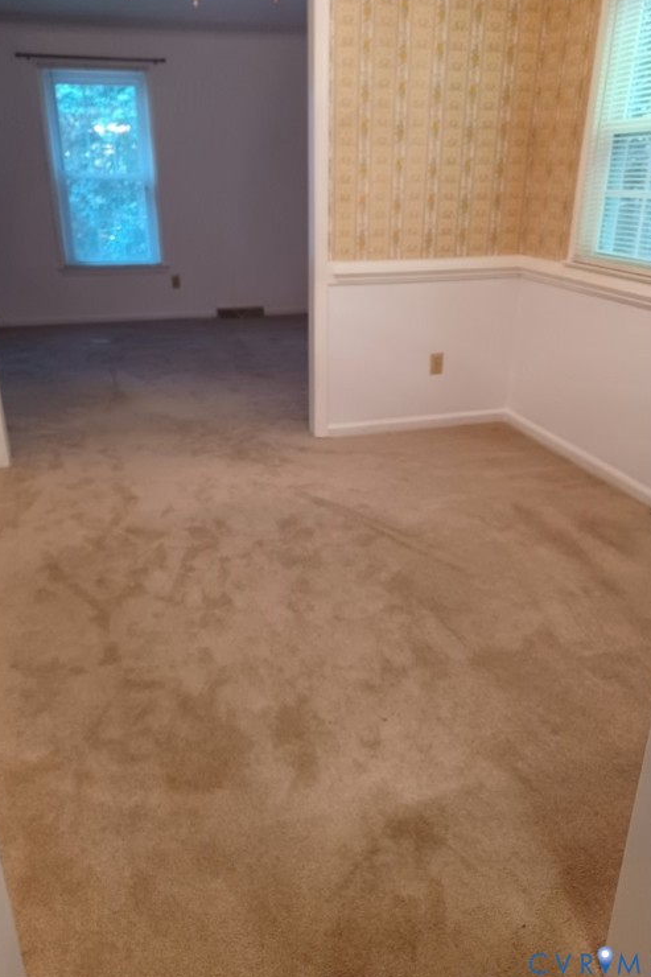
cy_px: 477
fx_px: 733
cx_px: 301
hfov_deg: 47.9
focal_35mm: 27
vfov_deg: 67.4
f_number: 1.8
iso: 800
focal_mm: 4.6
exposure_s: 1/20
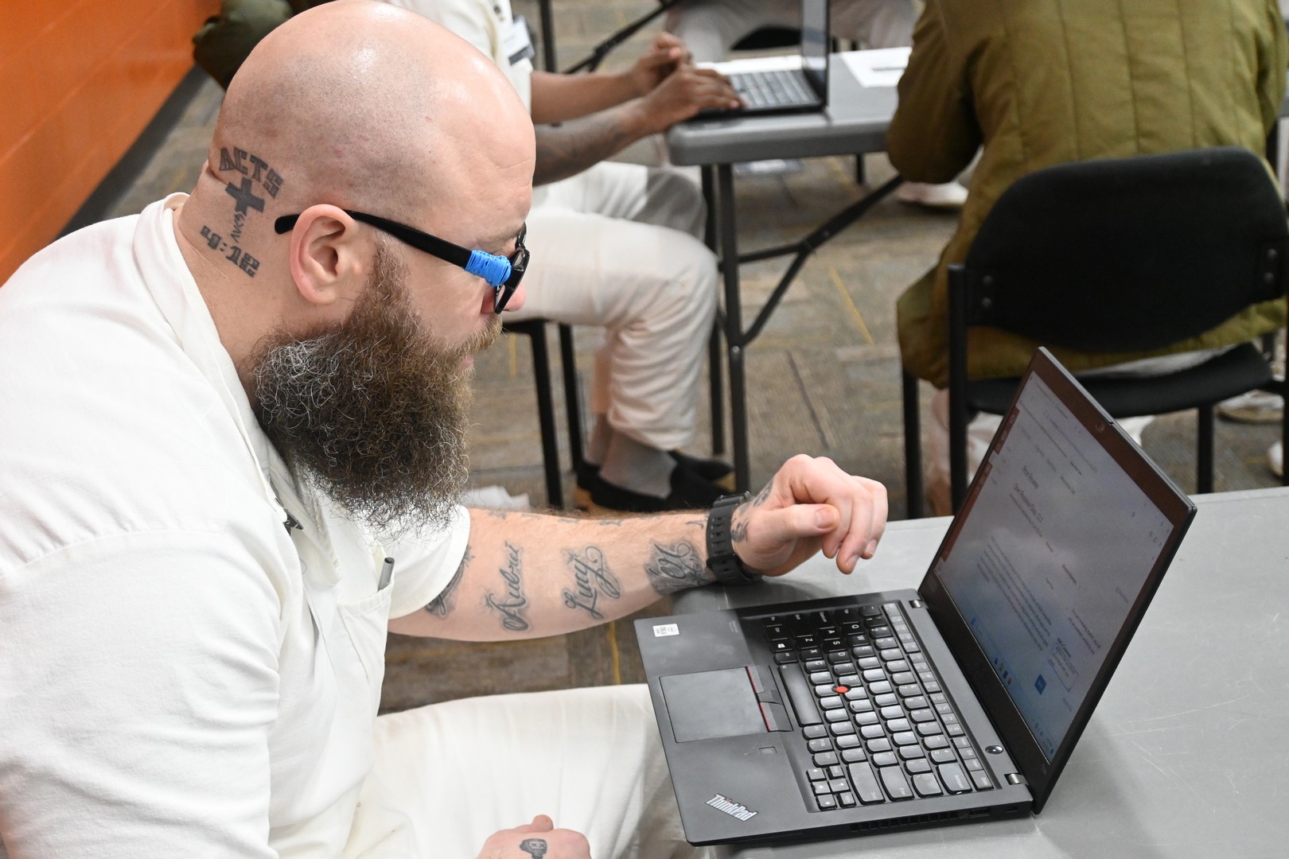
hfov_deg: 35.9
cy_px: 430
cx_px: 644
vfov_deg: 24.4
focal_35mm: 56
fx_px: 1987
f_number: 5.3
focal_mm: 37
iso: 3200
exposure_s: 1/80
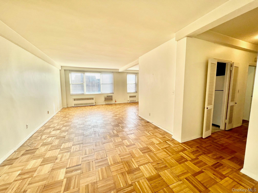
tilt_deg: -7.3
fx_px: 97
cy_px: 96
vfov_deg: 89.9
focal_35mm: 13
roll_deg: +0.2
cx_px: 129
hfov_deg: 106.2
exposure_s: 1/145
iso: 32
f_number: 1.8
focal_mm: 1.57
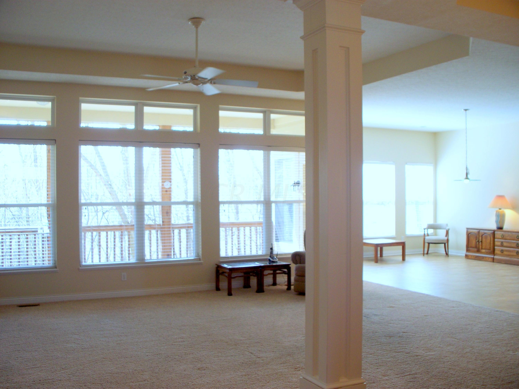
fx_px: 540
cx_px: 260
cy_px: 194
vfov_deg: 39.7
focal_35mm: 36
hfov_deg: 51.4
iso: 100
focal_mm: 7.54
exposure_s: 1/60
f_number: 2.8
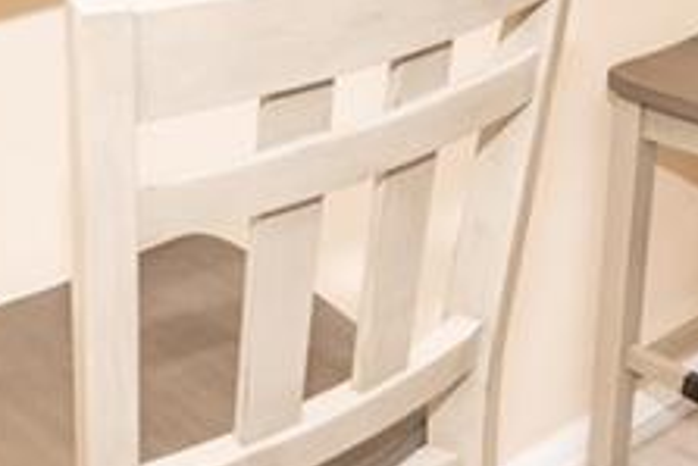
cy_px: 56
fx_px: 1567
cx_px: 257
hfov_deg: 25.0
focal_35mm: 81
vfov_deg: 16.7
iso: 250
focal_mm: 17.6
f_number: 6.3
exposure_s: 1/250
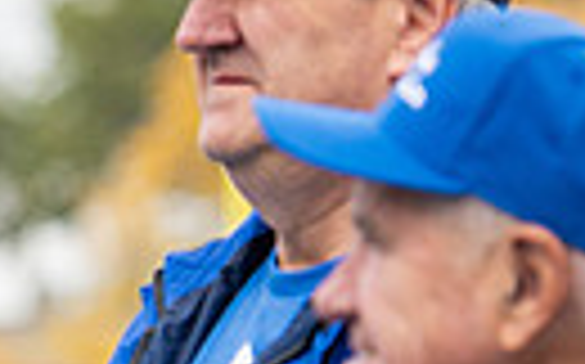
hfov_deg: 3.2
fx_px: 10434
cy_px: 570
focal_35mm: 655
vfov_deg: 2.0
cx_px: -849
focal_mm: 122
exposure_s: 1/800
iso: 125
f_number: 2.8
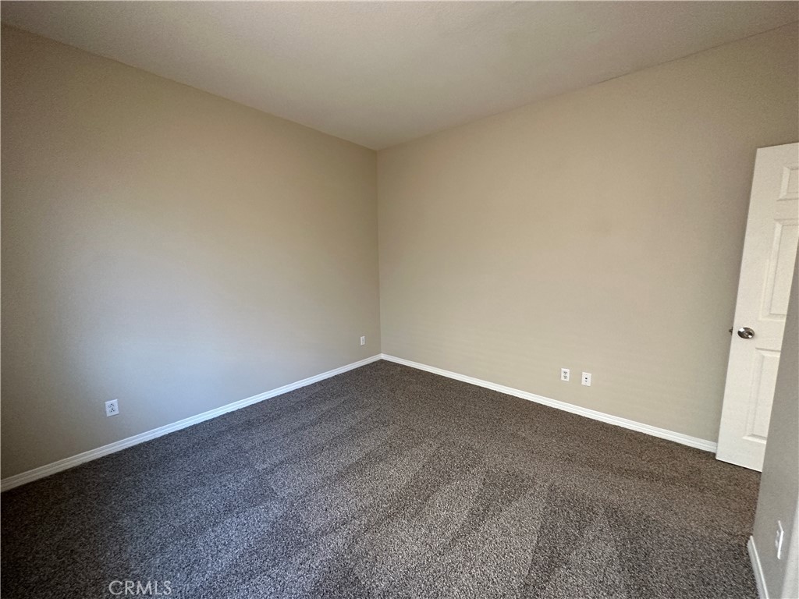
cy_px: 300
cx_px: 400
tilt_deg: -8.2
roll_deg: +0.5
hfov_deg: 102.1
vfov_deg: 85.7
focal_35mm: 14
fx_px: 323
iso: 400
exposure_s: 1/60
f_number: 2.2
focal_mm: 2.22
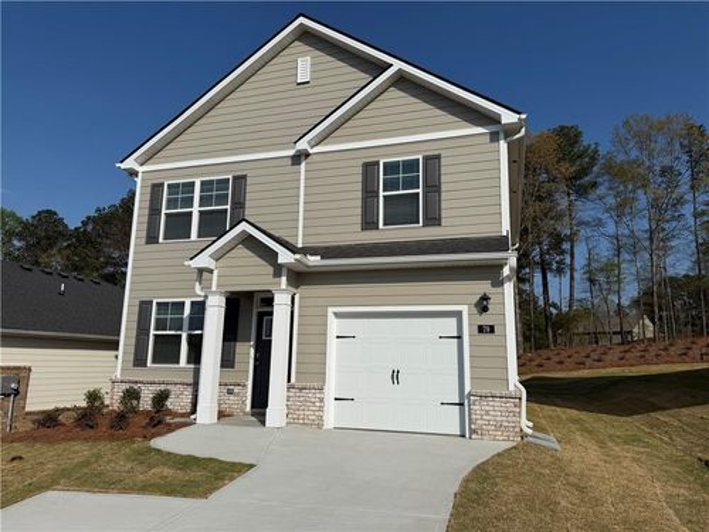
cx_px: 354
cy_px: 266
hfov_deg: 71.6
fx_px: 492
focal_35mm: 24
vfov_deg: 56.8
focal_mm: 6.76
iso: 80
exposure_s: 1/14286
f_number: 1.78
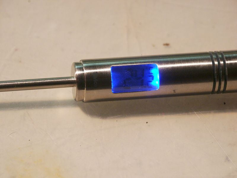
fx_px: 1369
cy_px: 89
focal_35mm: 200
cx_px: 118
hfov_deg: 9.9
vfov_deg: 7.4
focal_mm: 50.69
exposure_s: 1/60
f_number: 3.5
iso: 200
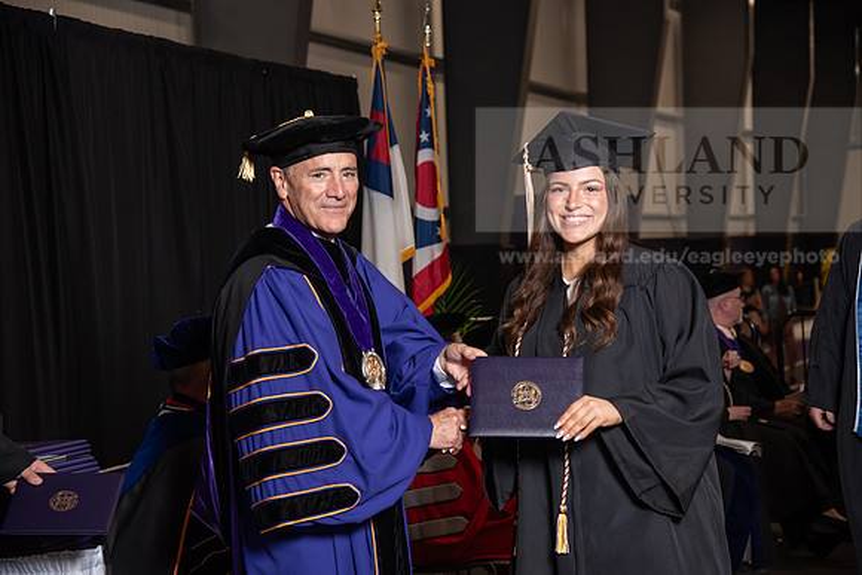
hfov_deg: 26.0
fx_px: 1868
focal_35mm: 78
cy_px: 288
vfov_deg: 17.5
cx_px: 431
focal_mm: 78
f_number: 5
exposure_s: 1/200
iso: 1000
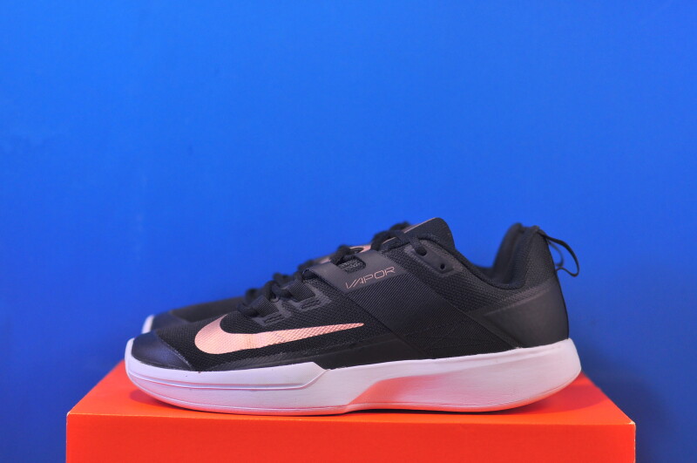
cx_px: 348
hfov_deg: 27.0
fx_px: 1450
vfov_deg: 18.1
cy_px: 232
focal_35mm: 75
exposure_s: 1/320
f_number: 2.5
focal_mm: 50
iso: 250
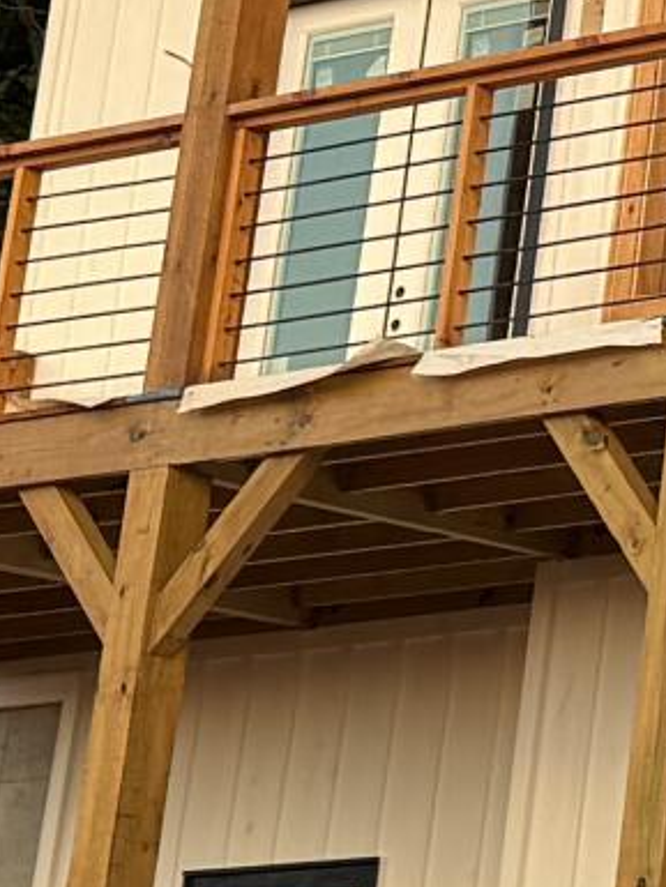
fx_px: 4794
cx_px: 1779
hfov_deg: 7.3
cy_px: -329
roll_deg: -1.5
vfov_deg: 10.3
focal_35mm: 187
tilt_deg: +21.0
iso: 64
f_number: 1.78
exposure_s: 1/121
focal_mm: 6.76
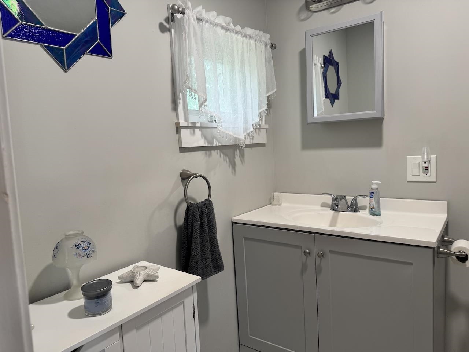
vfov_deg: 56.8
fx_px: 325
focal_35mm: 24
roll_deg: +2.7
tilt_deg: -5.7
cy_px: 176
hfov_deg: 71.6
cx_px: 234
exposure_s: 1/60
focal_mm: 6.76
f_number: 1.78
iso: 125
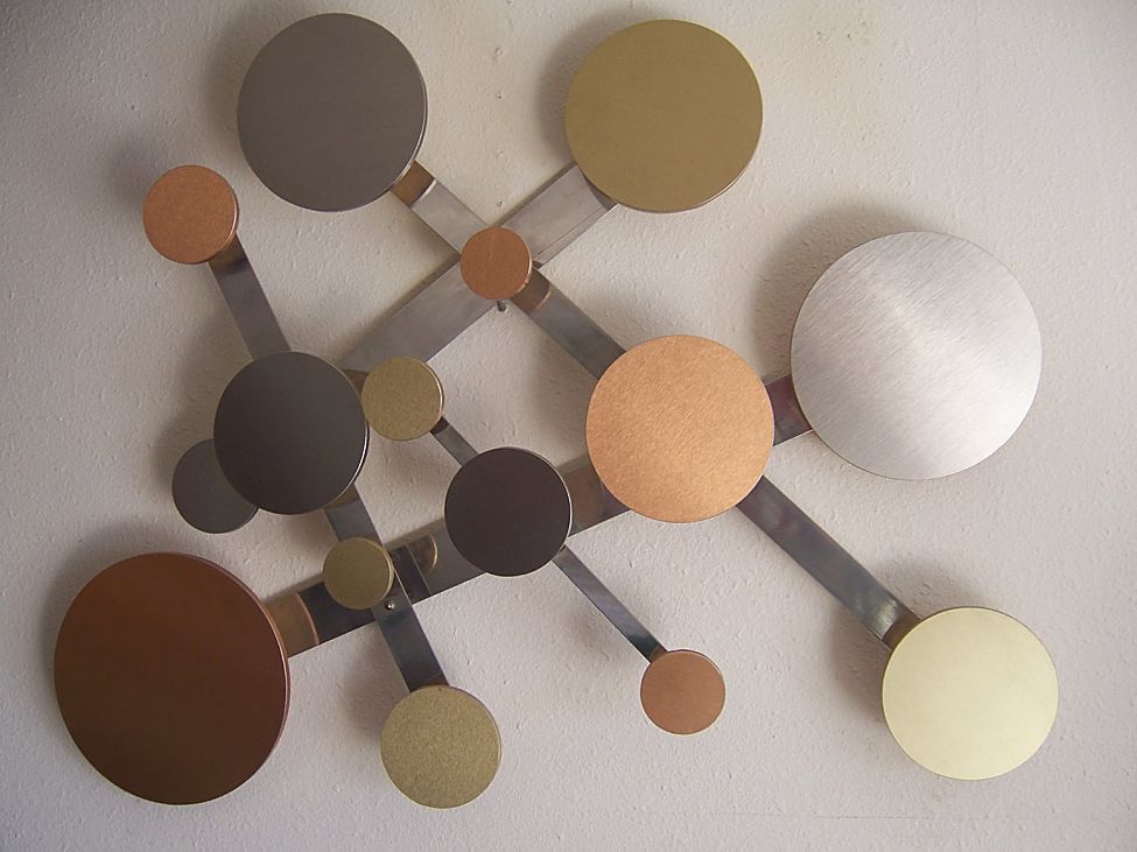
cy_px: 426
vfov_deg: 39.6
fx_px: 1182
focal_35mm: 36
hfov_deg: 51.4
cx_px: 568
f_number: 2.8
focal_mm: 6.2
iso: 80
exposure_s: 1/30
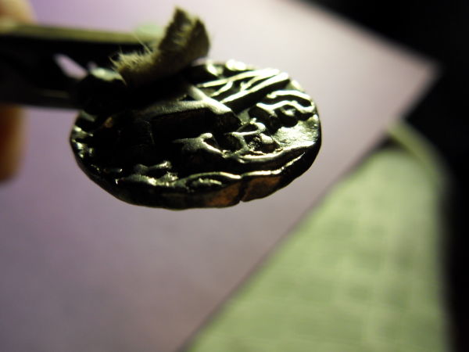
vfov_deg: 40.7
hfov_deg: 52.6
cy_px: 176
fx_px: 474
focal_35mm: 35
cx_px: 234
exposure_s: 1/30
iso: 100
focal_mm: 6.3
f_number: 3.5
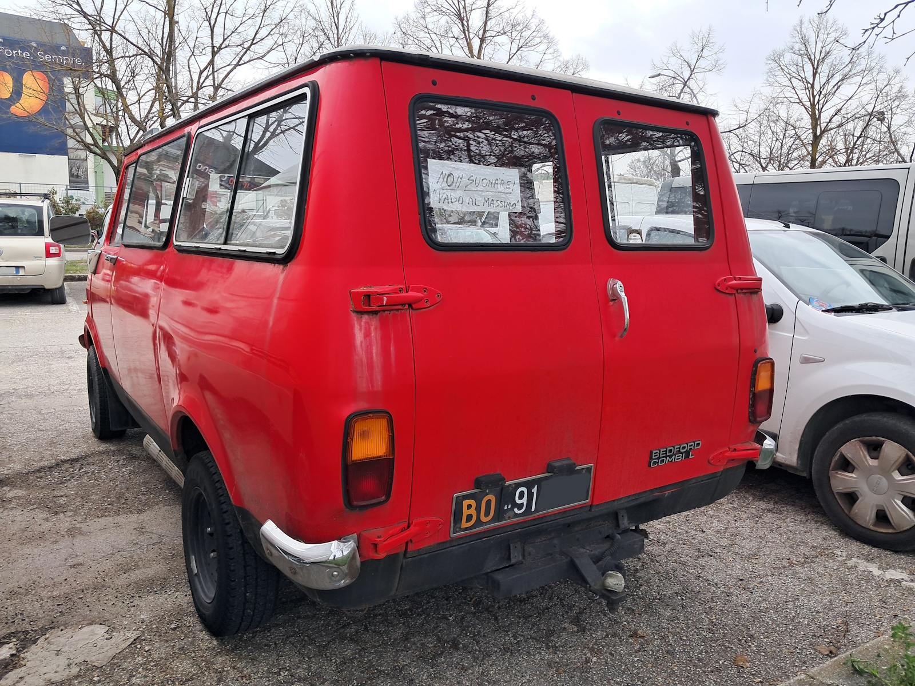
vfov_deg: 51.4
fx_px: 714
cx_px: 458
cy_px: 343
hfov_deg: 65.3
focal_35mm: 27
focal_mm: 4
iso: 50
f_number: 1.8
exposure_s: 1/120
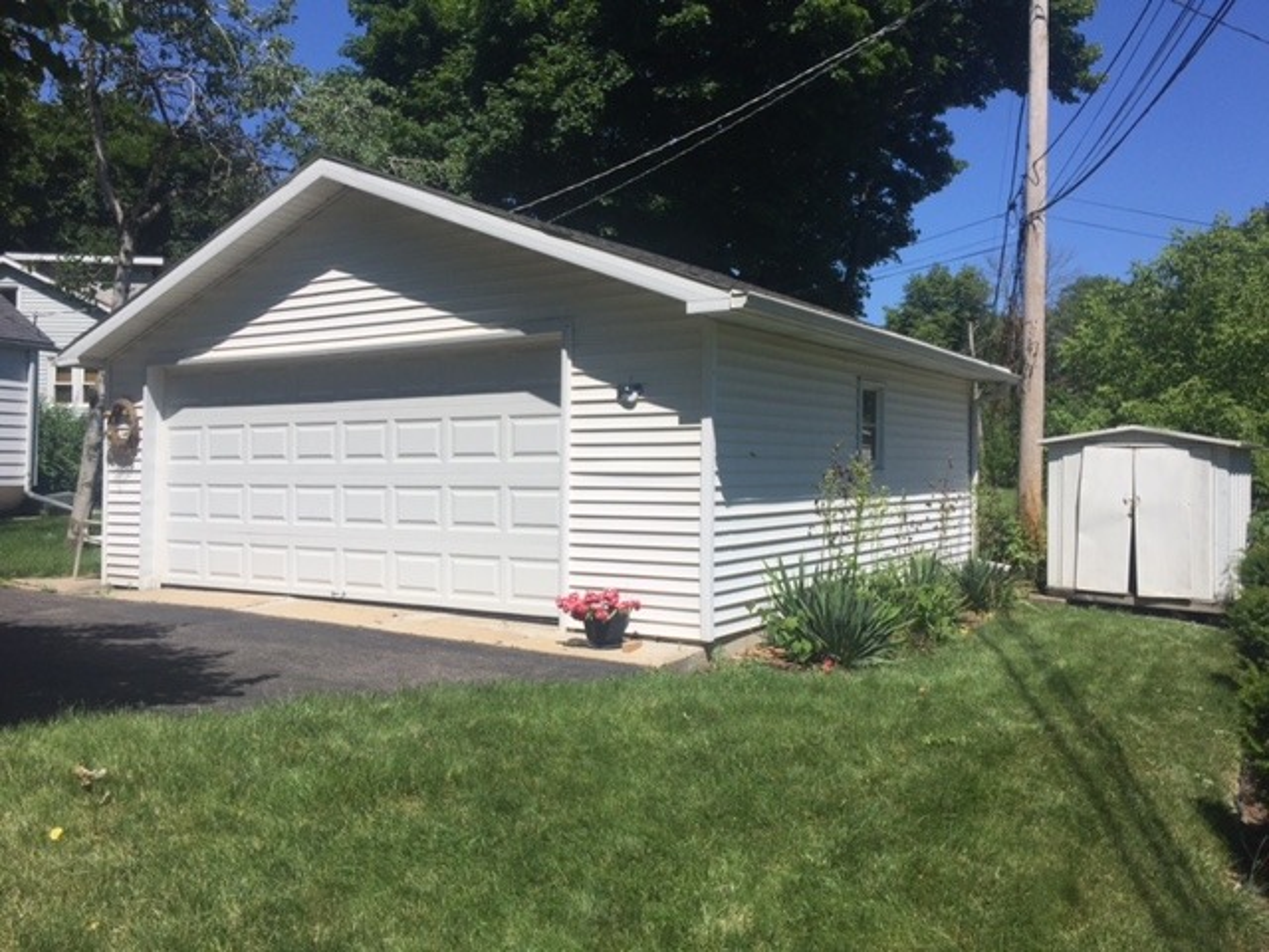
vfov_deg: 48.2
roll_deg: -0.3
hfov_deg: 61.7
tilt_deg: +0.3
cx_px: 634
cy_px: 476
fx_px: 1063
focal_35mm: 29
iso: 32
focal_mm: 4.15
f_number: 2.2
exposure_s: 1/3597
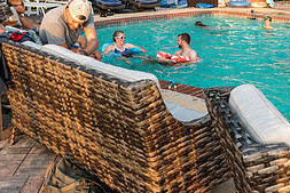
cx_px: 214
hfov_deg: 35.5
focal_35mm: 55
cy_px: 29
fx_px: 443
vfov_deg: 24.1
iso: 400
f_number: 5.6
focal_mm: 24
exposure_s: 1/250
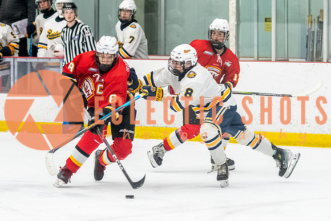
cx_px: 112
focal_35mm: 256
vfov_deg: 5.4
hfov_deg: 8.1
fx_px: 2350
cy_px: 172
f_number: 2.8
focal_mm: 98
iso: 3200
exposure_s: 1/800
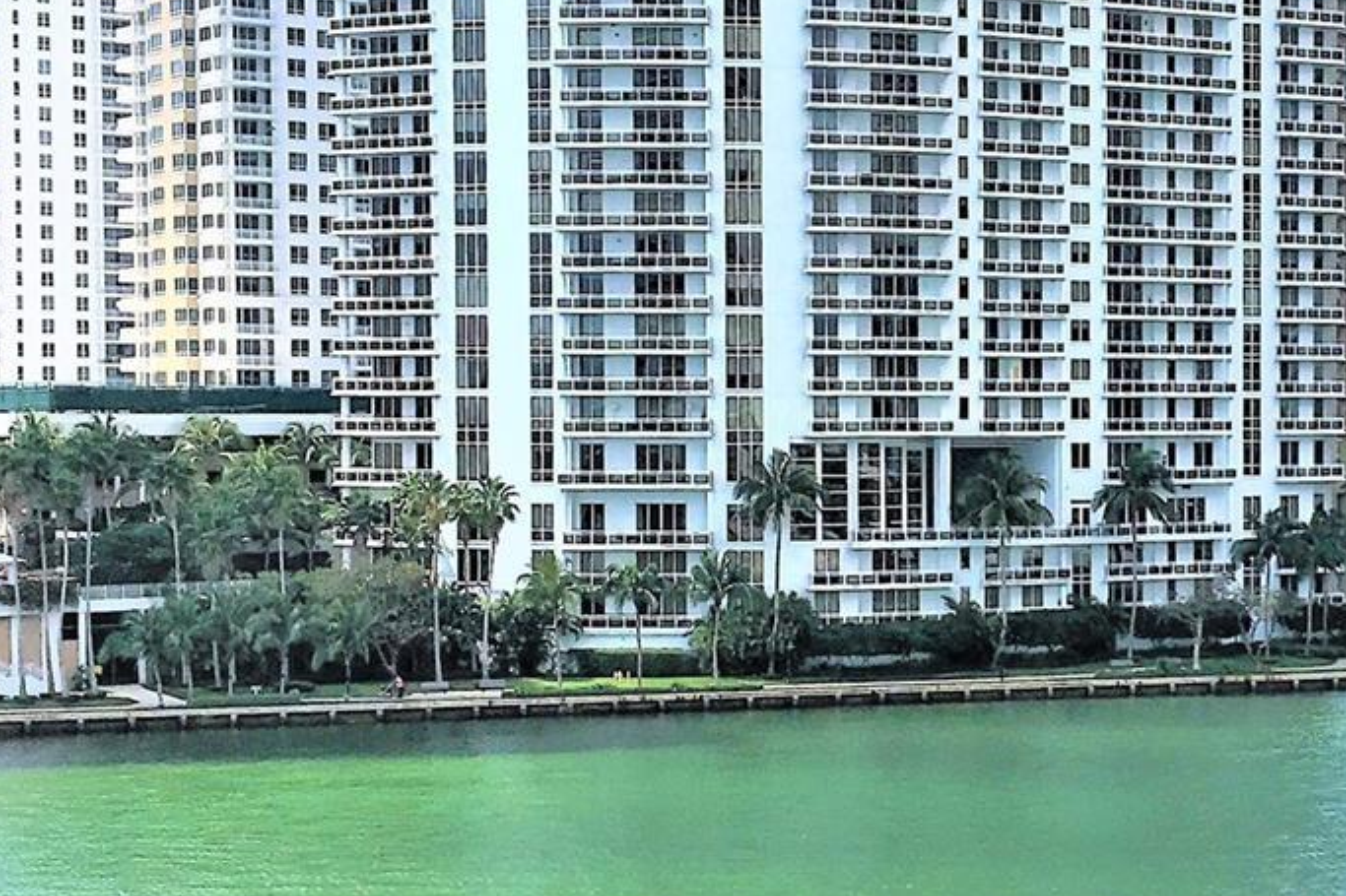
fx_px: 1981
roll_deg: +1.0
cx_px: 800
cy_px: -104
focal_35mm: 53
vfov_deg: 23.8
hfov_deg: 37.4
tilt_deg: -1.1
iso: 25
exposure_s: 1/1972
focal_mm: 4.15
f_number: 2.2
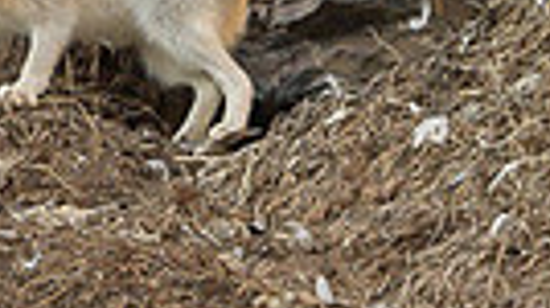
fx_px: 50822
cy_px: -111
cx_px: -612
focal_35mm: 3489
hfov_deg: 0.6
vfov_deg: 0.3
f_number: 4
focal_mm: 500
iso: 2000
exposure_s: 1/2000
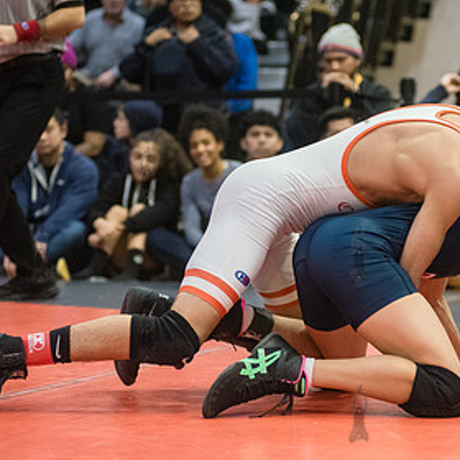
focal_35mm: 141
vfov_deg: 12.4
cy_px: 254
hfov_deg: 12.3
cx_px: 358
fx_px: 2120
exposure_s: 1/500
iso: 8000
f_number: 3.2
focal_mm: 80
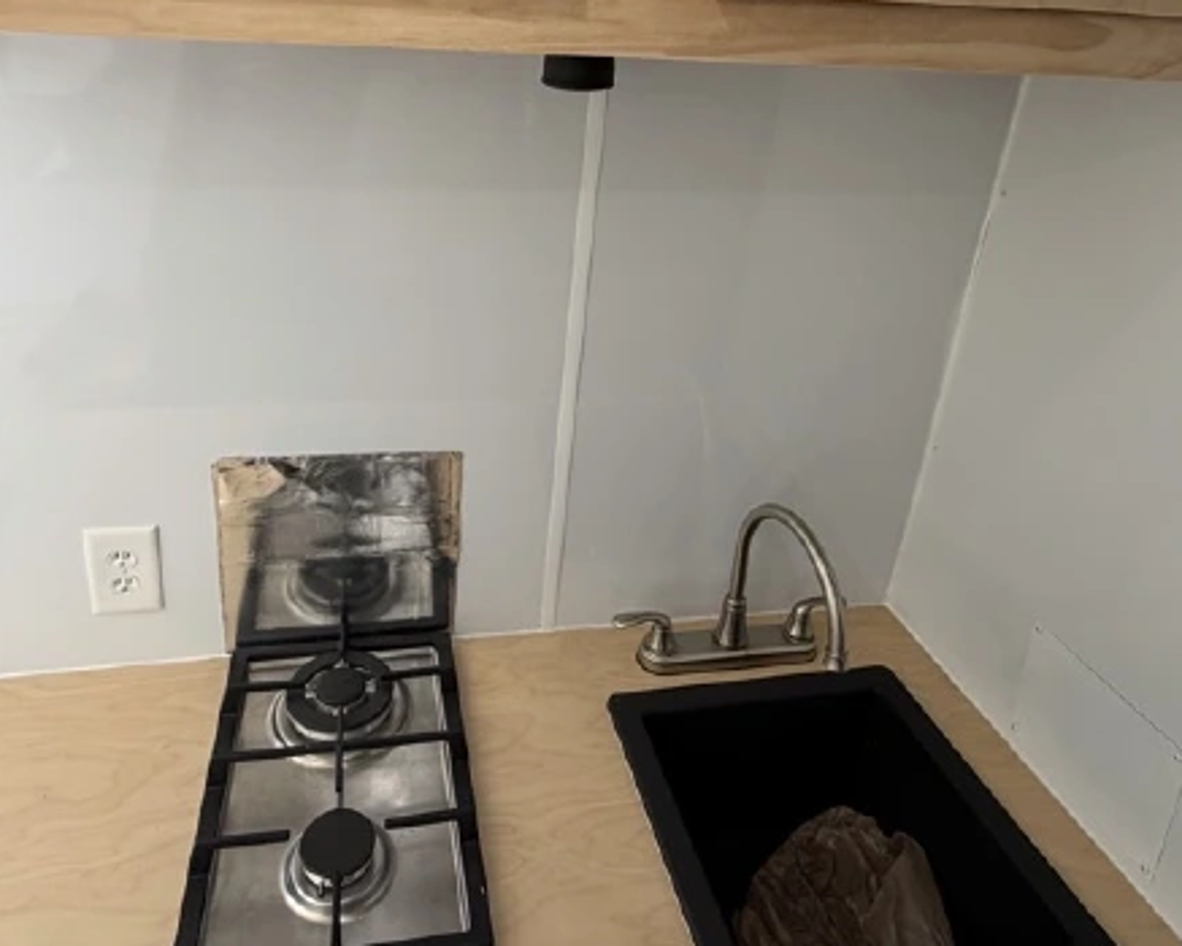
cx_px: 522
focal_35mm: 25
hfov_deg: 67.8
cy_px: 243
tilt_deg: -14.0
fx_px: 875
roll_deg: -4.9
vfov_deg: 54.3
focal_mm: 2.22
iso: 80
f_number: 2.2
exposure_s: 1/121
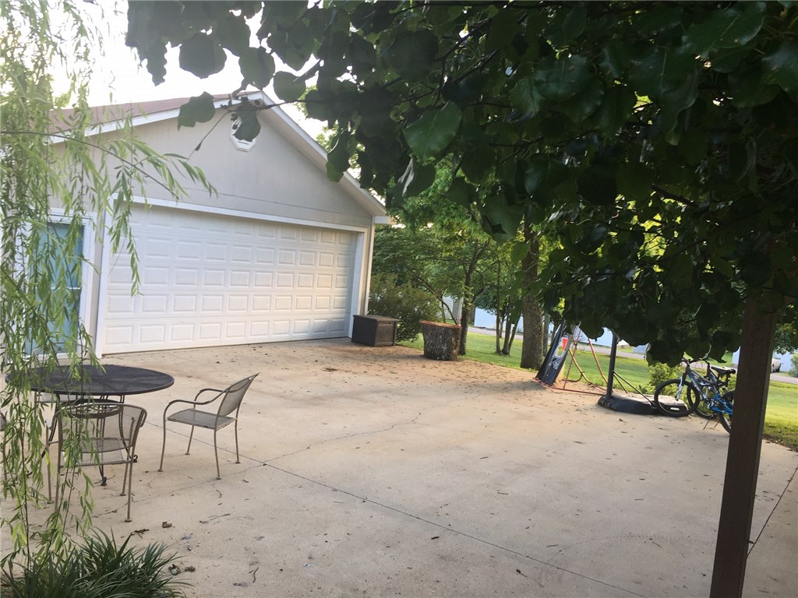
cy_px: 299
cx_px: 399
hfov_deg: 61.7
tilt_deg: -2.1
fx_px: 669
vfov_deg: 48.2
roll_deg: -6.0
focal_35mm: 29
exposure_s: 1/60
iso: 32
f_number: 2.2
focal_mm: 4.15
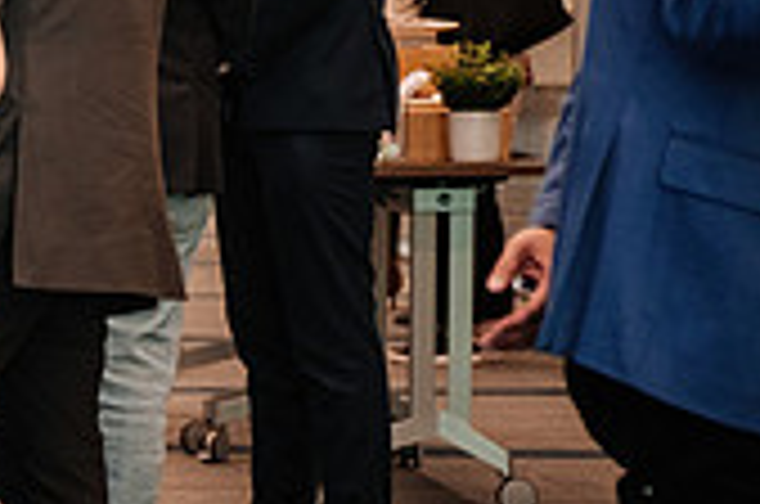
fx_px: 7480
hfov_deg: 5.7
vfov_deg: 3.9
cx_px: -807
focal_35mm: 355
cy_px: 226
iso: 800
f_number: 2.8
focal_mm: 55
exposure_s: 1/60
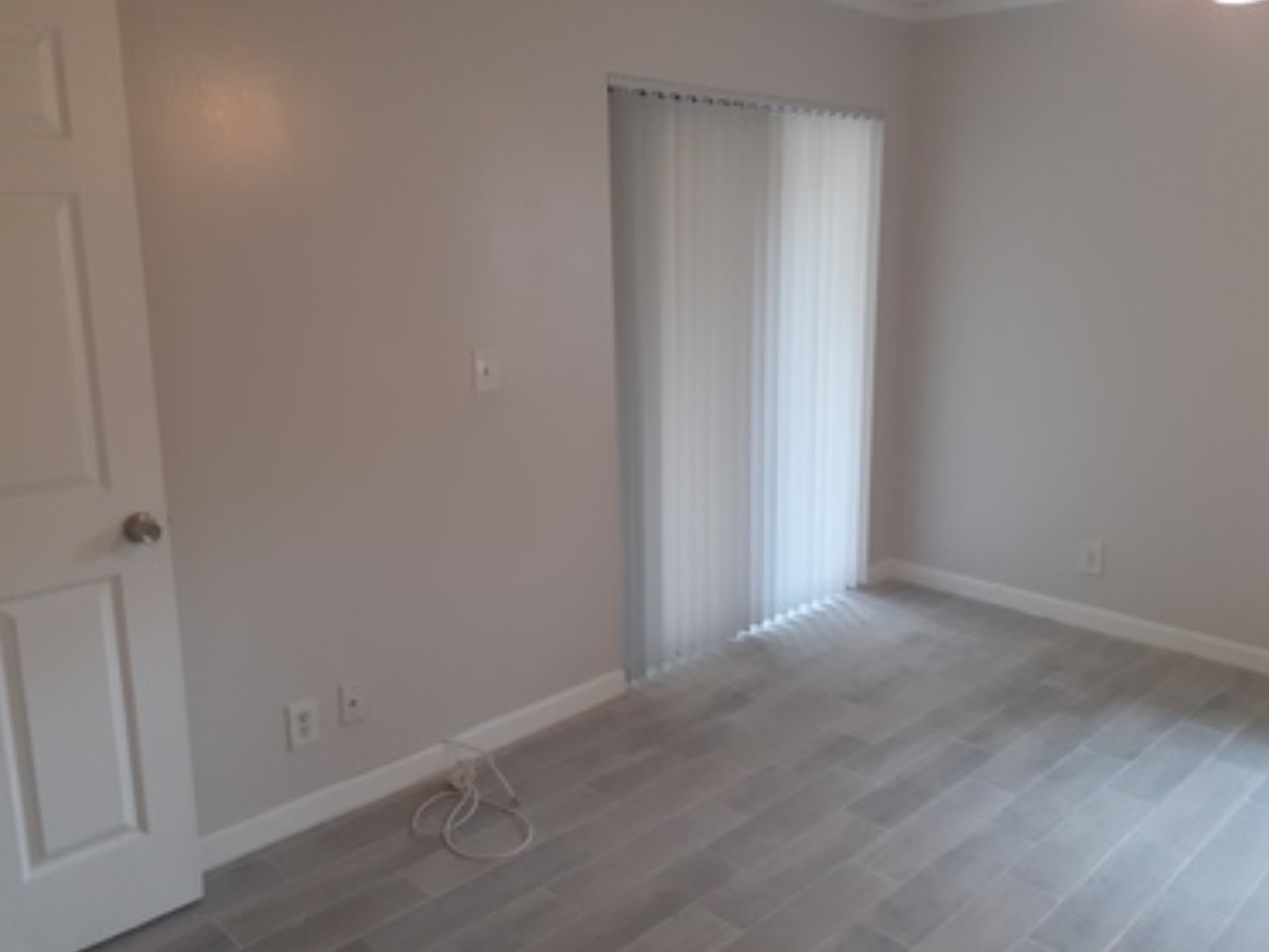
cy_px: 450
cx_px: 679
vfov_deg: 48.2
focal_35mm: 29
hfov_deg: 61.6
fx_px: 1063
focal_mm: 3.6
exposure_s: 1/60
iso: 125
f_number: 1.9
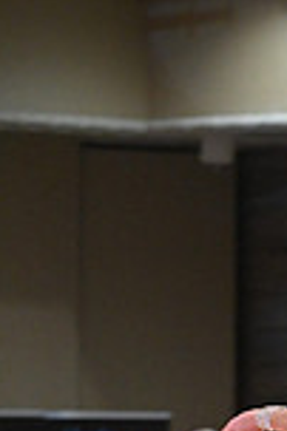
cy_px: 797
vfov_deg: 3.7
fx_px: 6628
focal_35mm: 553
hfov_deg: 2.5
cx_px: 425
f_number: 5.6
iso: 3200
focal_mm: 145
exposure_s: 1/400
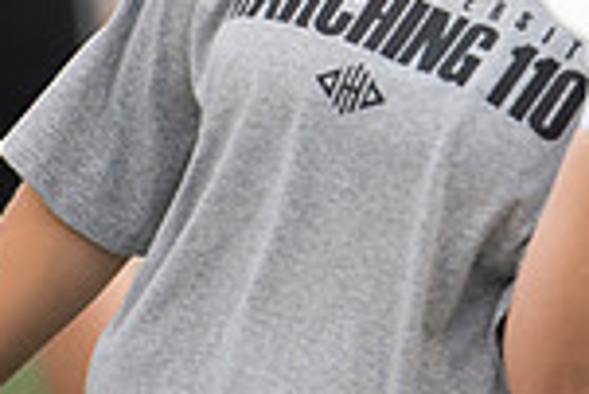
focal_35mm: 766
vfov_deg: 1.8
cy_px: -283
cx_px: 488
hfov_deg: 2.7
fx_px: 12544
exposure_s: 1/1250
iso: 1000
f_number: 2.8
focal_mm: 200
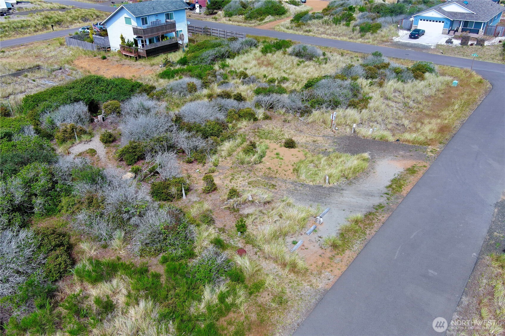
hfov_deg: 63.7
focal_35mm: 29
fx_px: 407
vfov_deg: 45.0
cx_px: 252
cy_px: 168
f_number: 2.8
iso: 100
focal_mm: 10.57
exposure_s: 1/1017
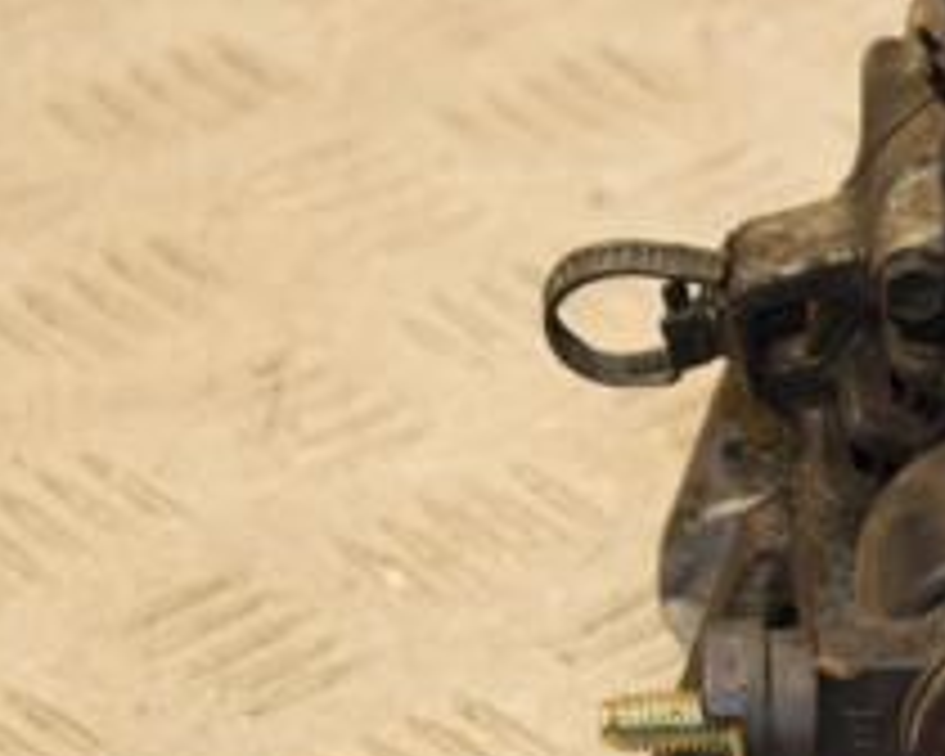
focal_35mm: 265
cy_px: 500
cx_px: 1305
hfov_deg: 7.2
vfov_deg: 5.8
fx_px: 7412
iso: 800
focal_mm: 66
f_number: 6.3
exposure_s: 1/200
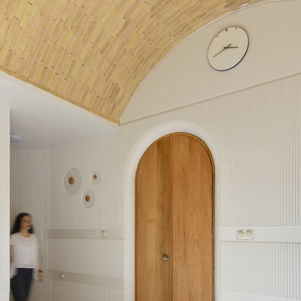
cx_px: 149
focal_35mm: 27
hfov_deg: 59.1
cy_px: 222
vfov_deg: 56.5
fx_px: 266
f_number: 11
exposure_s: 1/20
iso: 200
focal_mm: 20
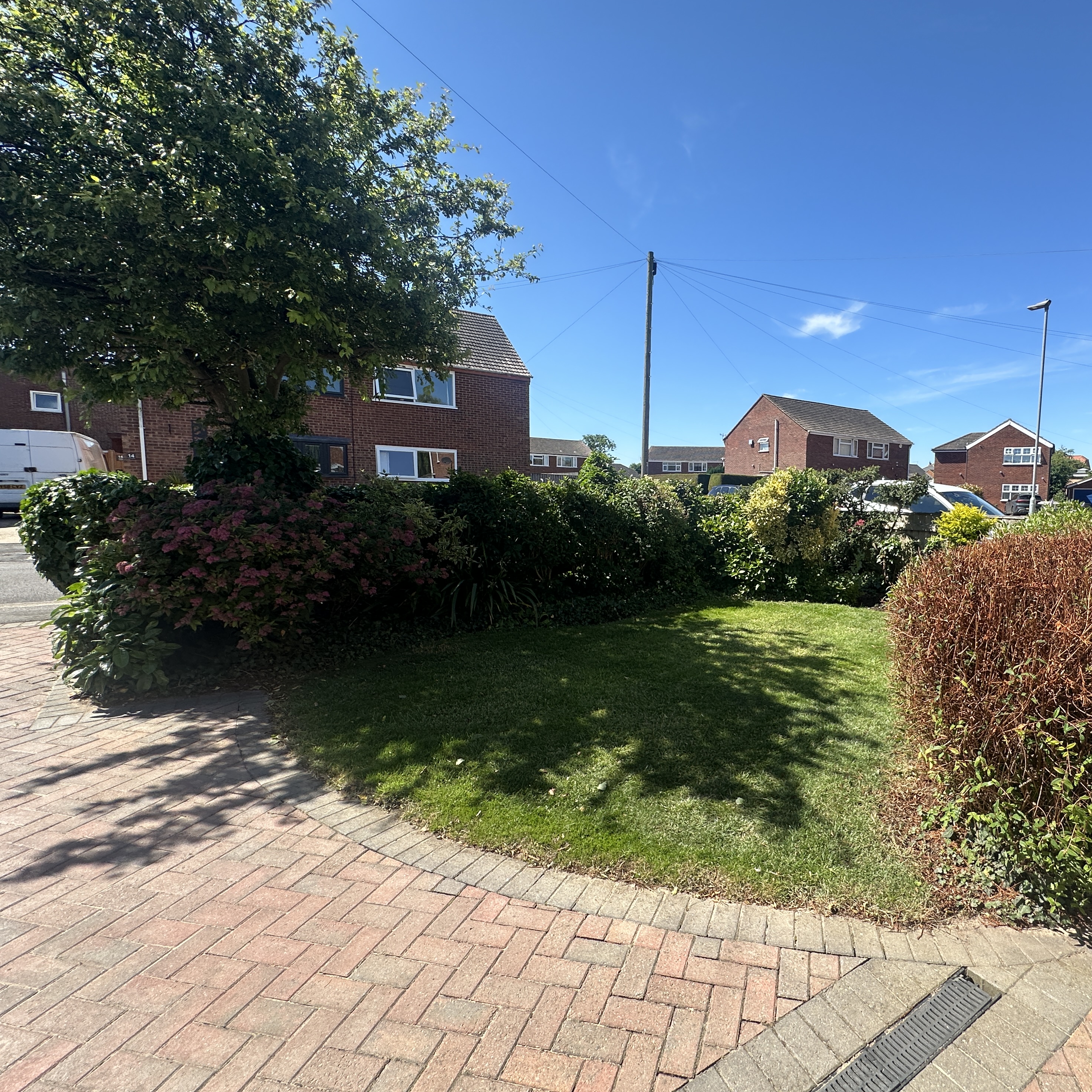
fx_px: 607
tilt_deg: -5.2
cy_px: 553
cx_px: 743
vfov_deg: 84.0
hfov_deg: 80.7
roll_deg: -1.4
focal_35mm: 17
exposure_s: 1/1072
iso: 40
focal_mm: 2.22
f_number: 2.2
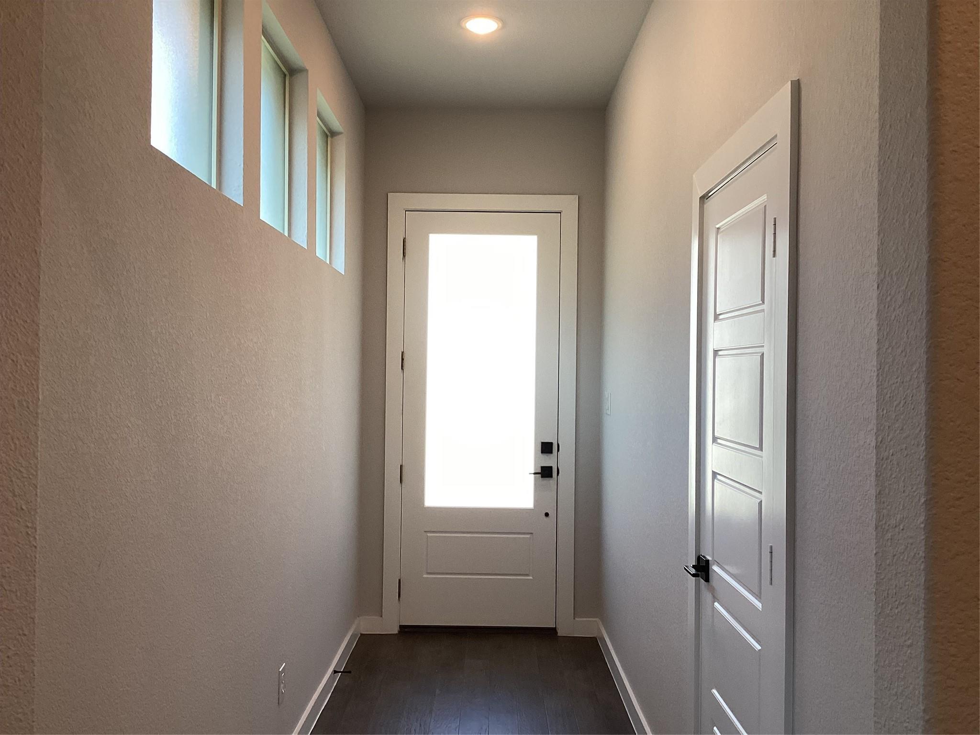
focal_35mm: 31
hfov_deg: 58.4
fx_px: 878
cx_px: 490
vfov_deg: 45.4
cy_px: 368
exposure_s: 1/120
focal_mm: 3.3
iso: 80
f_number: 2.4
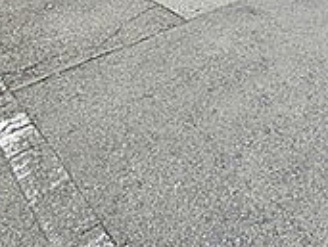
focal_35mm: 49
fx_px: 465
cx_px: 301
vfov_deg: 21.9
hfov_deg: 36.2
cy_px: -168
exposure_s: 1/758
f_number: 2.2
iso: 49
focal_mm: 1.83
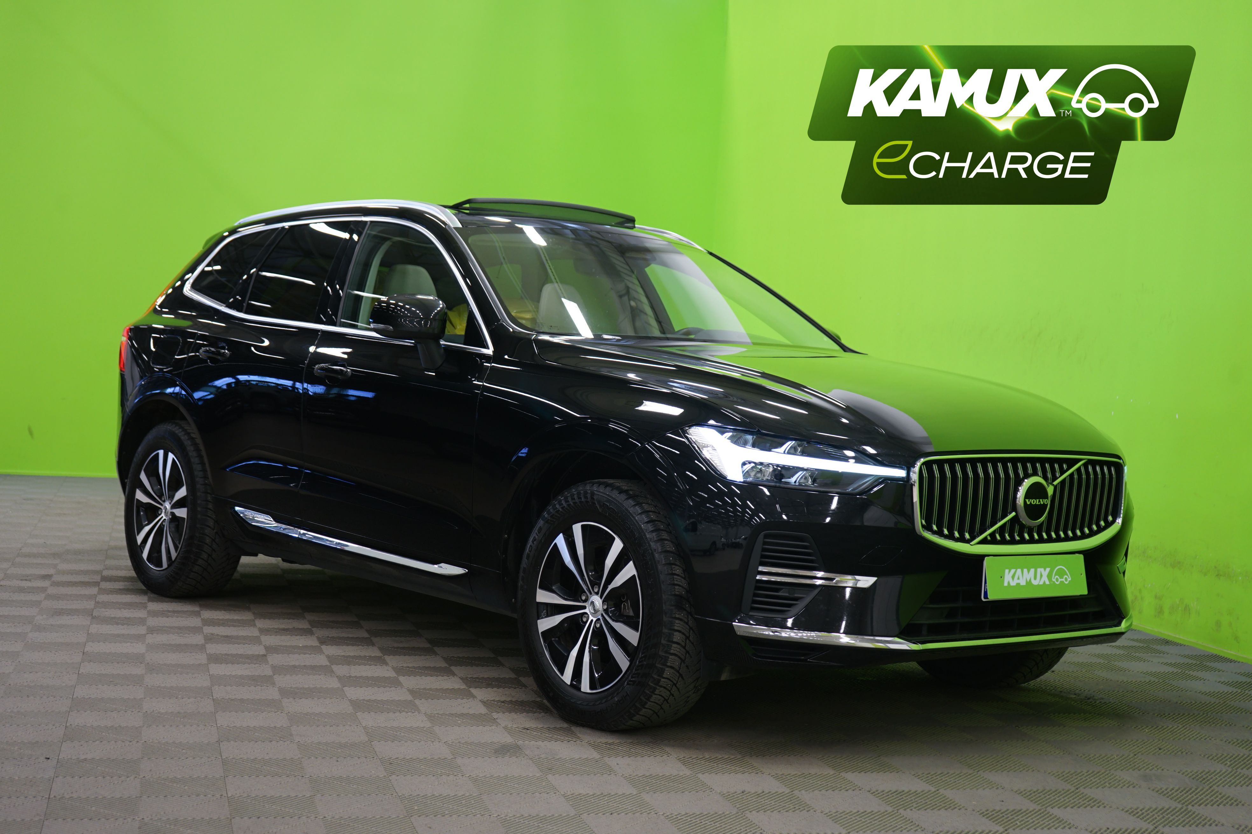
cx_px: 626
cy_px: 417
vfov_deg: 27.0
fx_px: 1739
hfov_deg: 39.6
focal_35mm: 50
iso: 400
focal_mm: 50
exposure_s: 1/8
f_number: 4.5
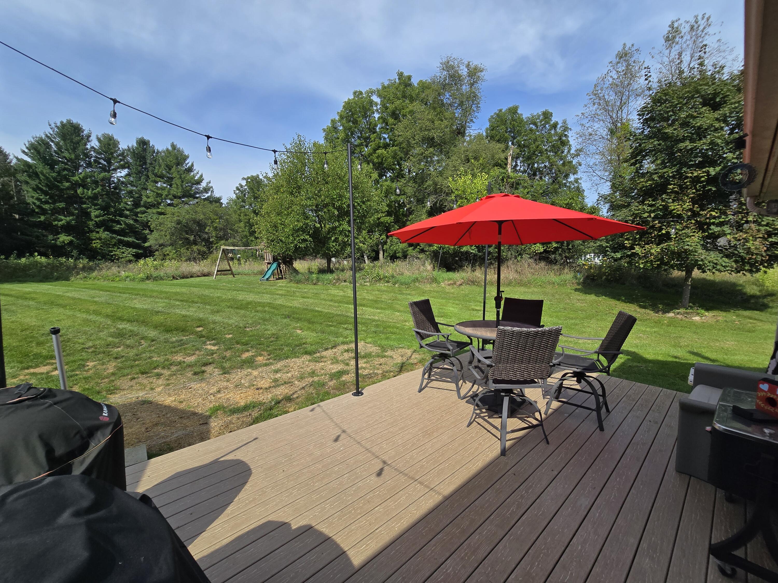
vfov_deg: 89.9
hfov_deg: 106.2
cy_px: 292
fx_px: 292
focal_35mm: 13
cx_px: 389
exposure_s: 1/2066
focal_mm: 2.2
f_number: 2.2
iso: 50
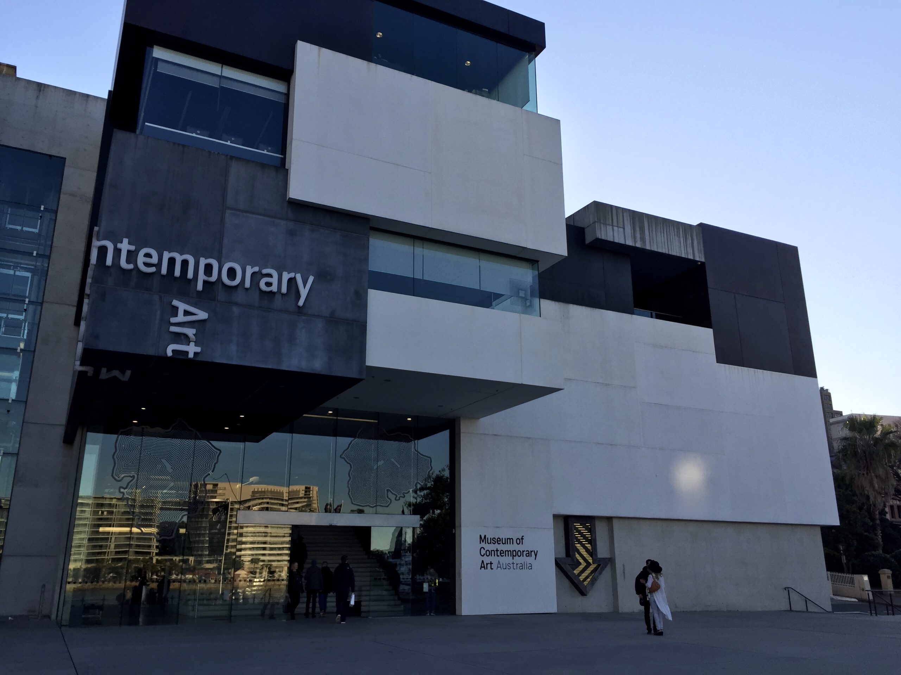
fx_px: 755
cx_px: 450
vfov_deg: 48.2
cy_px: 338
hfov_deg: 61.7
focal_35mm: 29
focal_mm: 4.15
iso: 32
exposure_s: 1/706
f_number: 2.2
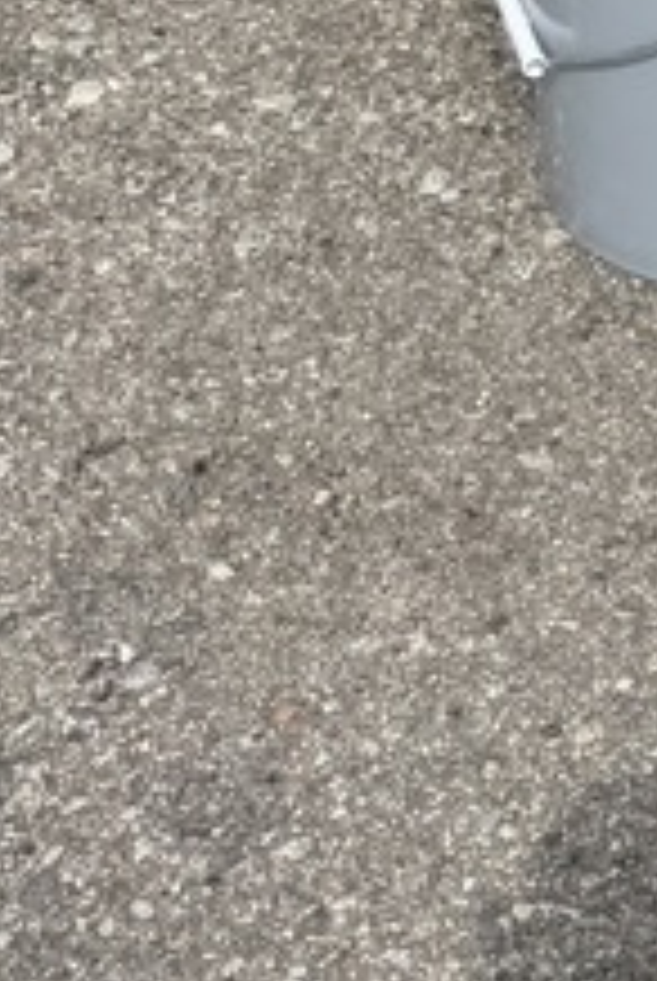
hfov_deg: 10.7
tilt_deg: -24.3
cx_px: 1350
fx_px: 3193
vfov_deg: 15.7
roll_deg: -4.0
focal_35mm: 117
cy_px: -585
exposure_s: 1/5814
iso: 80
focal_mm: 6.76
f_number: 1.78
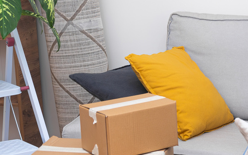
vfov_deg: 8.7
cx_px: 294
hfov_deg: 13.6
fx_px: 1014
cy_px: 105
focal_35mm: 150
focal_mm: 50
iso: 1000
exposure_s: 1/100
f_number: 2.5
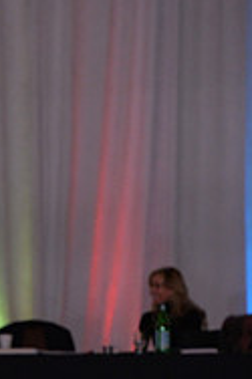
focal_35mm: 417
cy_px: 579
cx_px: -128
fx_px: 4386
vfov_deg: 4.9
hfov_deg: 3.3
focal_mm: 135
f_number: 5.6
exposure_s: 1/250
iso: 2000
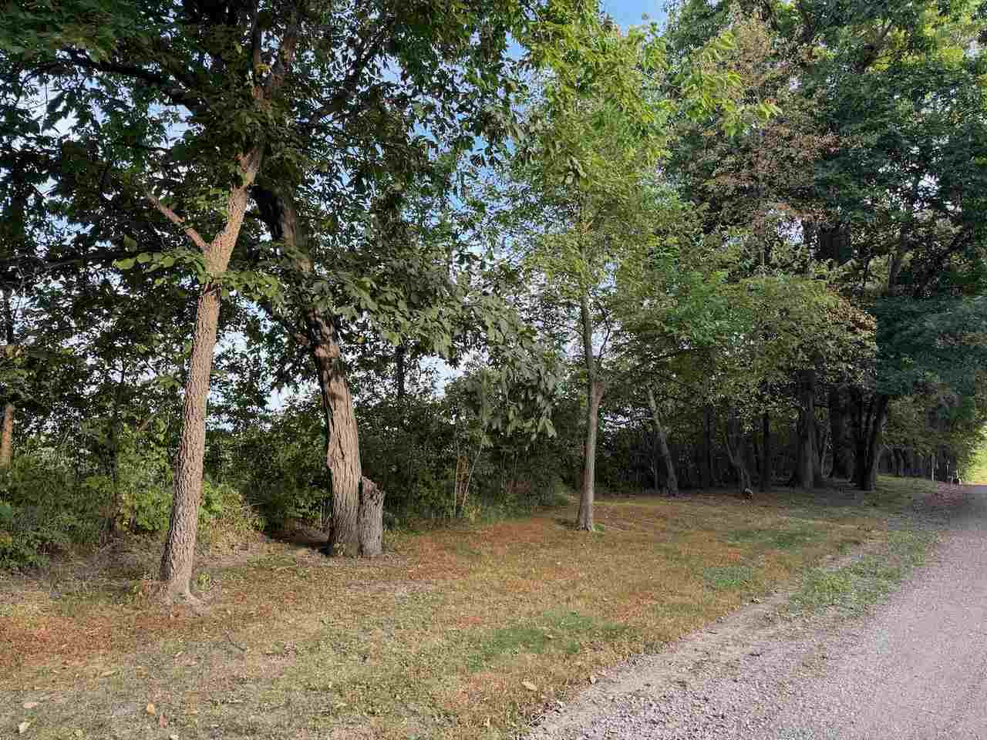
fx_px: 684
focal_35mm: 24
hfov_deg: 71.6
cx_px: 494
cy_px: 370
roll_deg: -3.3
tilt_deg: +6.5
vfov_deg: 56.8
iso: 64
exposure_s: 1/166
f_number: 1.78
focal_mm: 6.76
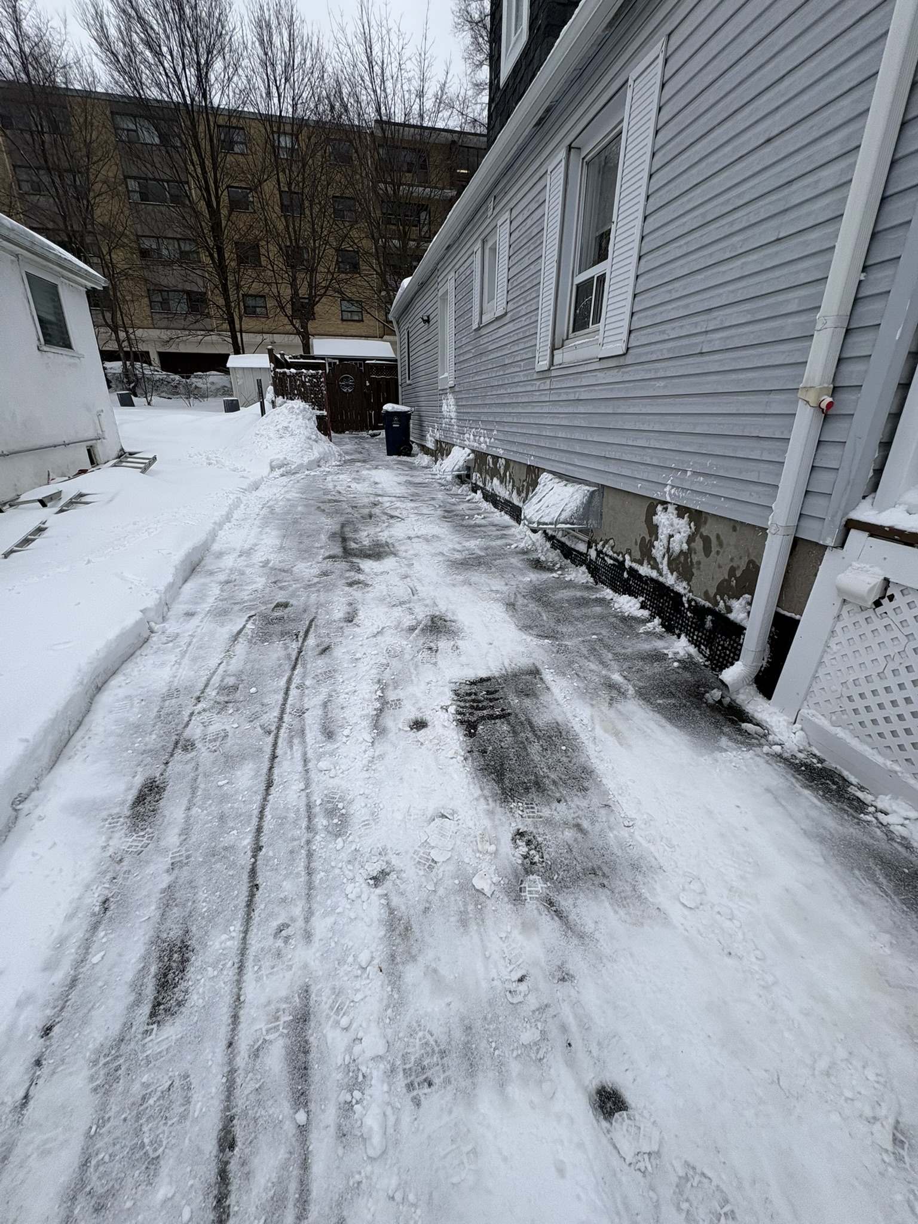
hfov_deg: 85.7
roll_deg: -2.4
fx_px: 495
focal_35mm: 14
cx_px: 459
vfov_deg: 102.1
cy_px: 612
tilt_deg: -23.6
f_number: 2.2
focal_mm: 2.22
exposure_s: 1/756
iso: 40
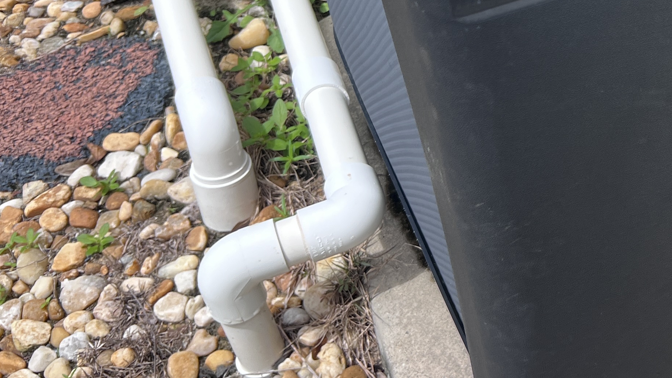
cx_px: 691
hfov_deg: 31.0
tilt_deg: -39.2
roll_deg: +1.6
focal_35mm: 62
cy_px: 9
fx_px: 1105
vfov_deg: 18.9
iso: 50
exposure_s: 1/1972
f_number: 1.5
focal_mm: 5.7
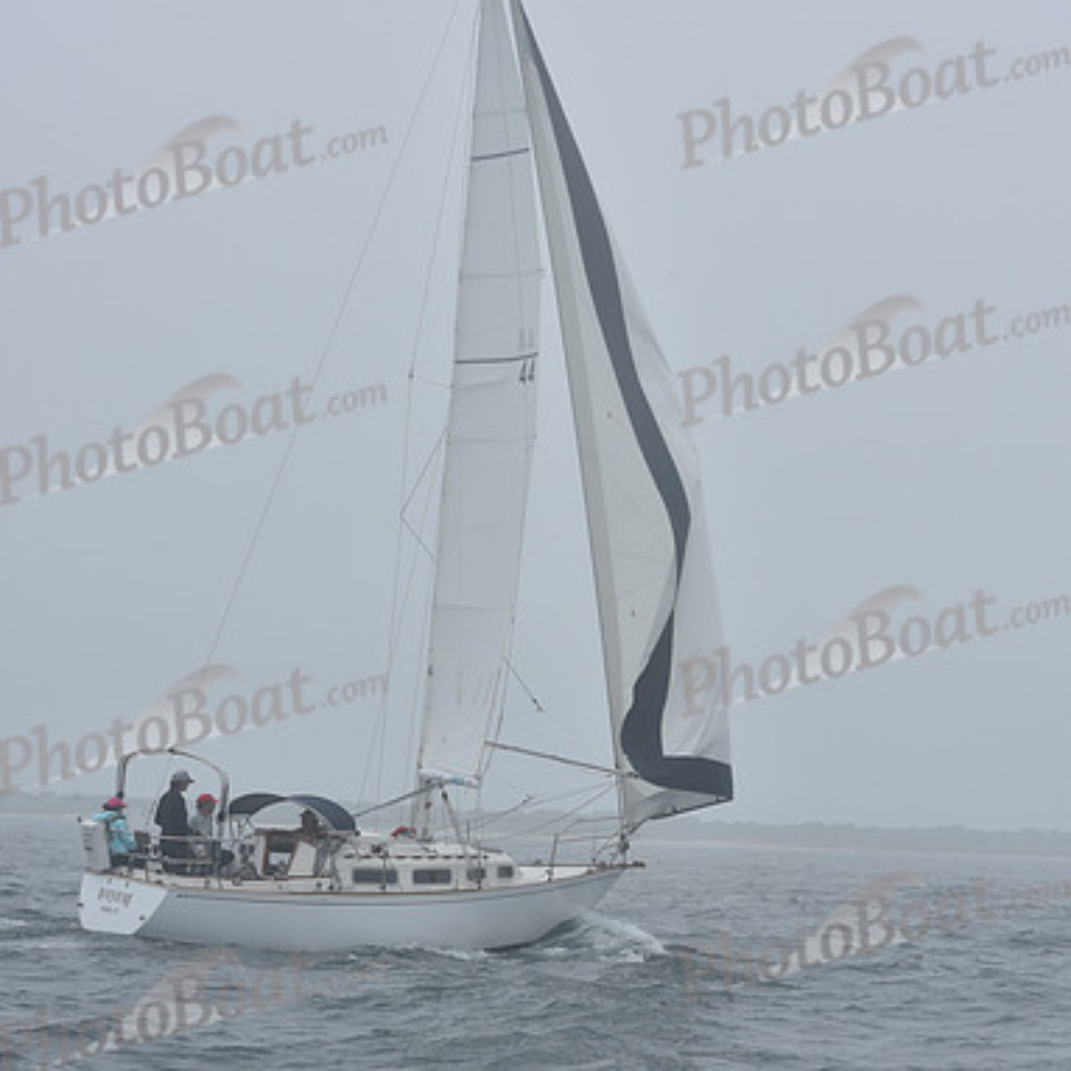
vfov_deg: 19.3
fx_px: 3150
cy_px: 540
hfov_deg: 19.3
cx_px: 533
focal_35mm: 90
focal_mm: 70
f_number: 10
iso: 250
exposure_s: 1/800
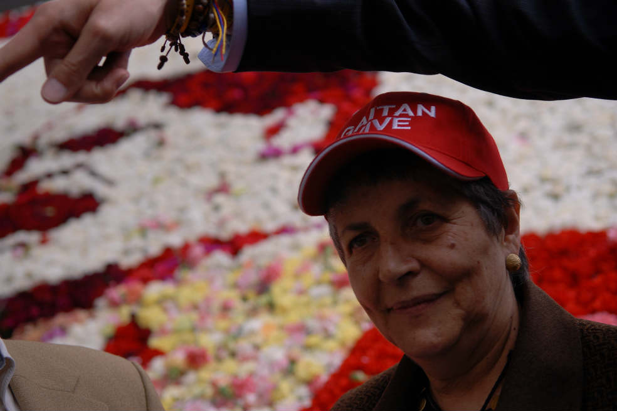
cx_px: 308
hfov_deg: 33.4
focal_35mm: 60
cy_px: 206
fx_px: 1028
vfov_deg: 22.6
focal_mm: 40
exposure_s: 1/250
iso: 100
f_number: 3.2
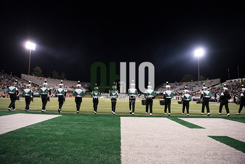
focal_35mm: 24
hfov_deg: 73.7
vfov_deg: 53.2
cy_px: 82
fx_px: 163
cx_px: 122
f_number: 3.2
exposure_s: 1/800
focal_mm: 24
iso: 4000
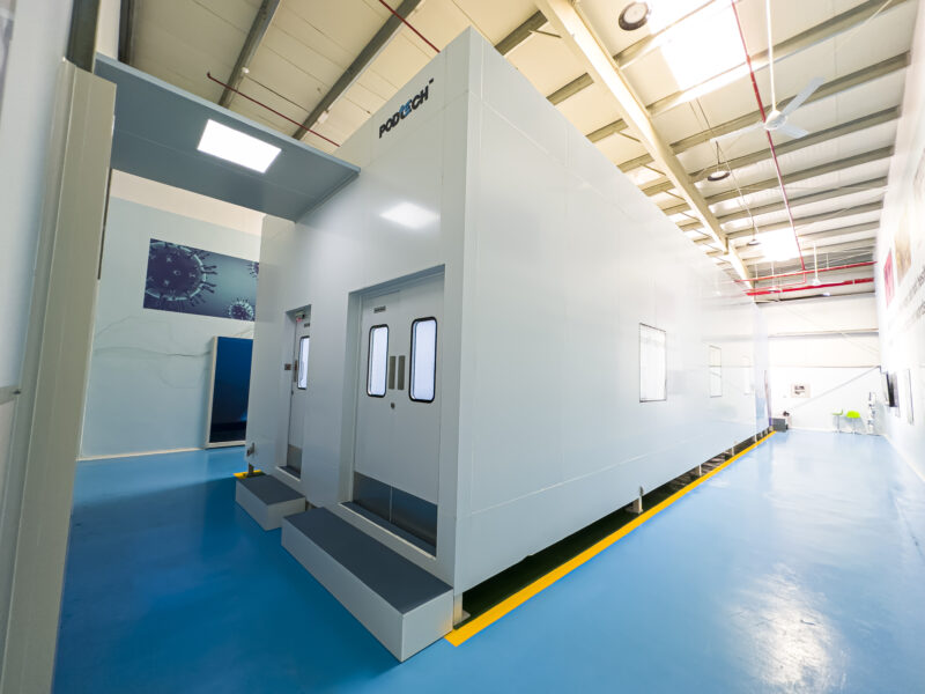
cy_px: 347
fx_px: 374
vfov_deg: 85.7
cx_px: 462
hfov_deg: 102.1
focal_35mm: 14
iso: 200
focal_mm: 2.22
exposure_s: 1/100
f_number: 2.2
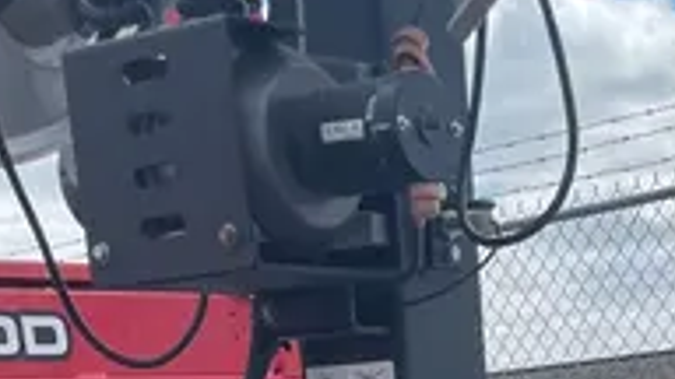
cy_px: 925
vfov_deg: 9.8
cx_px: 654
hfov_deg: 19.3
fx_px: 1933
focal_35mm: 108
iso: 32
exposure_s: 1/3040
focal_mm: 4.2
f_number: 1.6
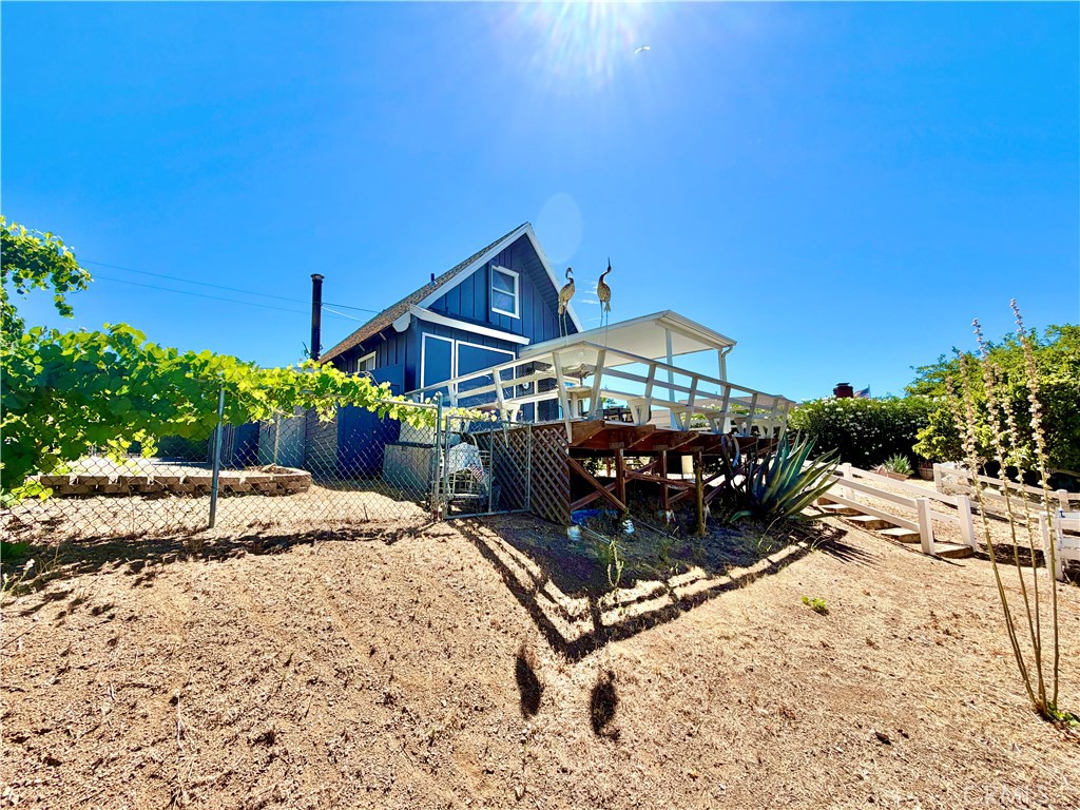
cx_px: 540
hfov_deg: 102.1
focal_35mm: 14
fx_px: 437
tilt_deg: +8.0
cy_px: 405
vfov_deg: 85.7
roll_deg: +1.1
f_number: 2.2
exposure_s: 1/770
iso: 25
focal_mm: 2.22
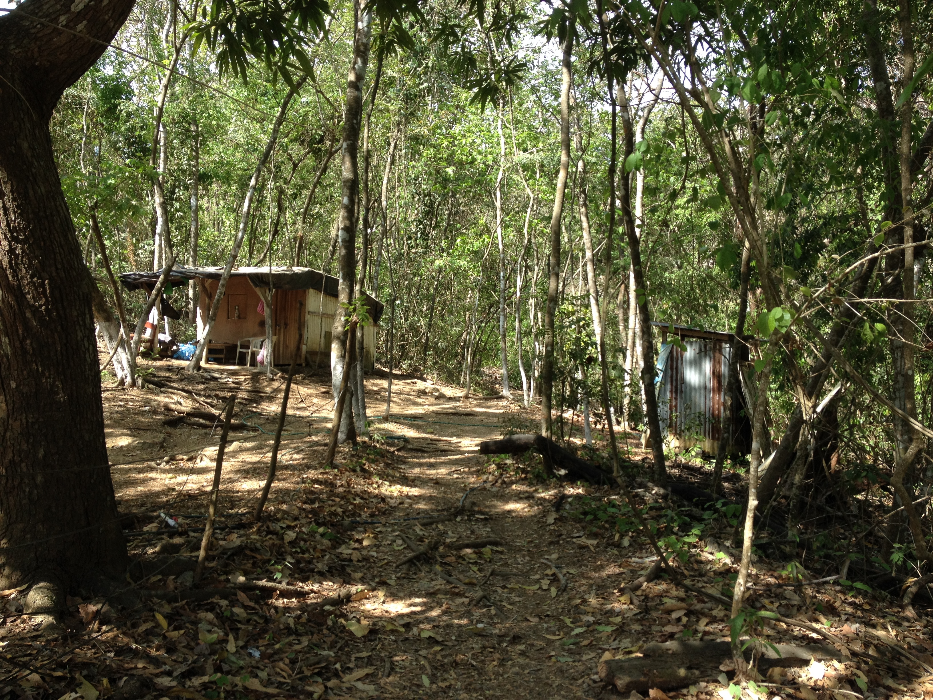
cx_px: 466
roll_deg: +0.0
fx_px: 943
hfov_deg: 52.6
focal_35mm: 35
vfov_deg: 40.7
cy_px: 350
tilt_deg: +2.0
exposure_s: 1/287
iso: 50
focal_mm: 4.28
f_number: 2.4
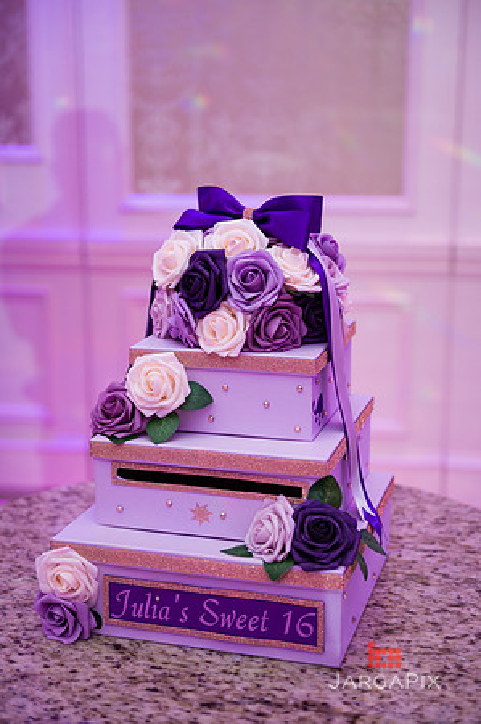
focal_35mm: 55
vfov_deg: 36.3
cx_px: 240
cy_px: 362
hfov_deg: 24.6
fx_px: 1105
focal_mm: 55
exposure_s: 1/125
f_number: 3.2
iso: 640
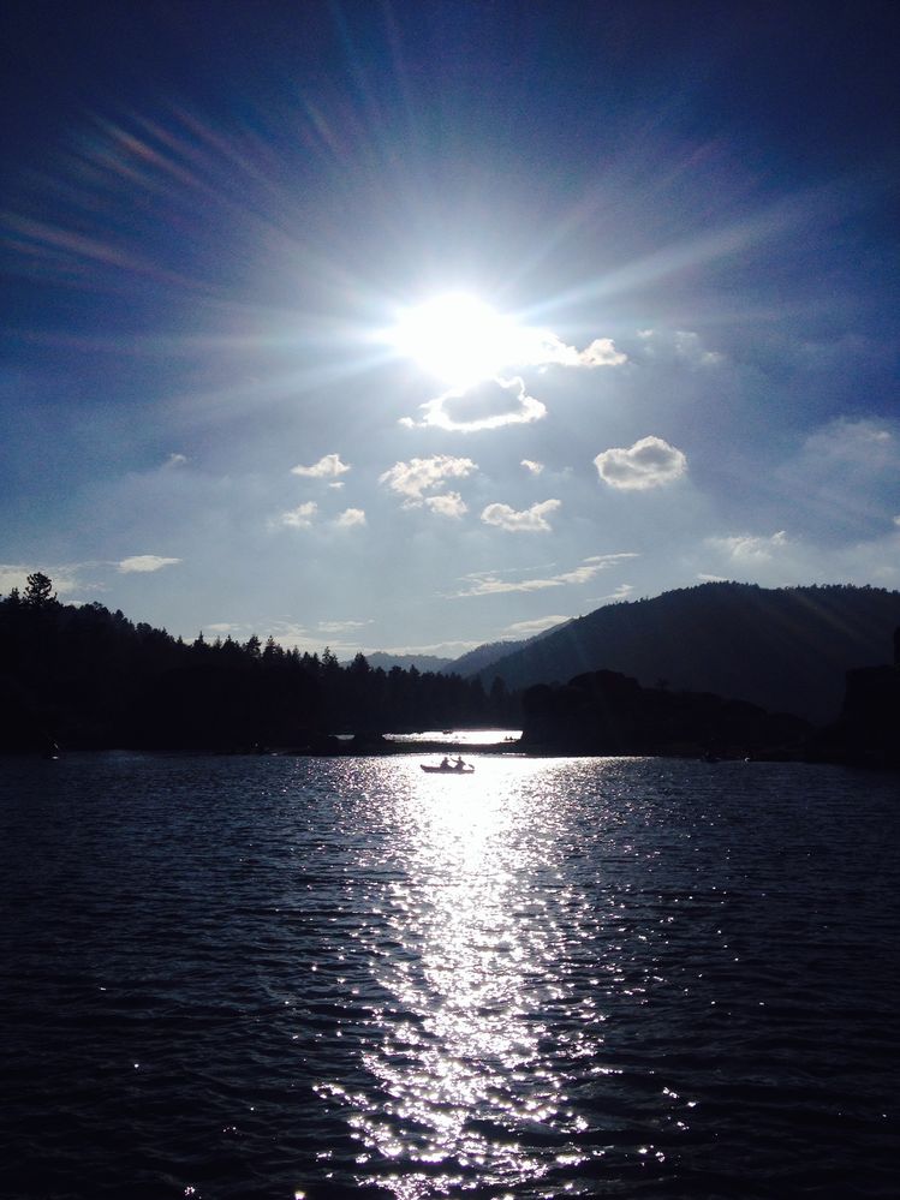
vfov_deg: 52.6
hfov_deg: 40.7
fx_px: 1214
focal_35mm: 35
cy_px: 600
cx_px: 450
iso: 50
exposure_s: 1/18519
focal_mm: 4.28
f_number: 2.4
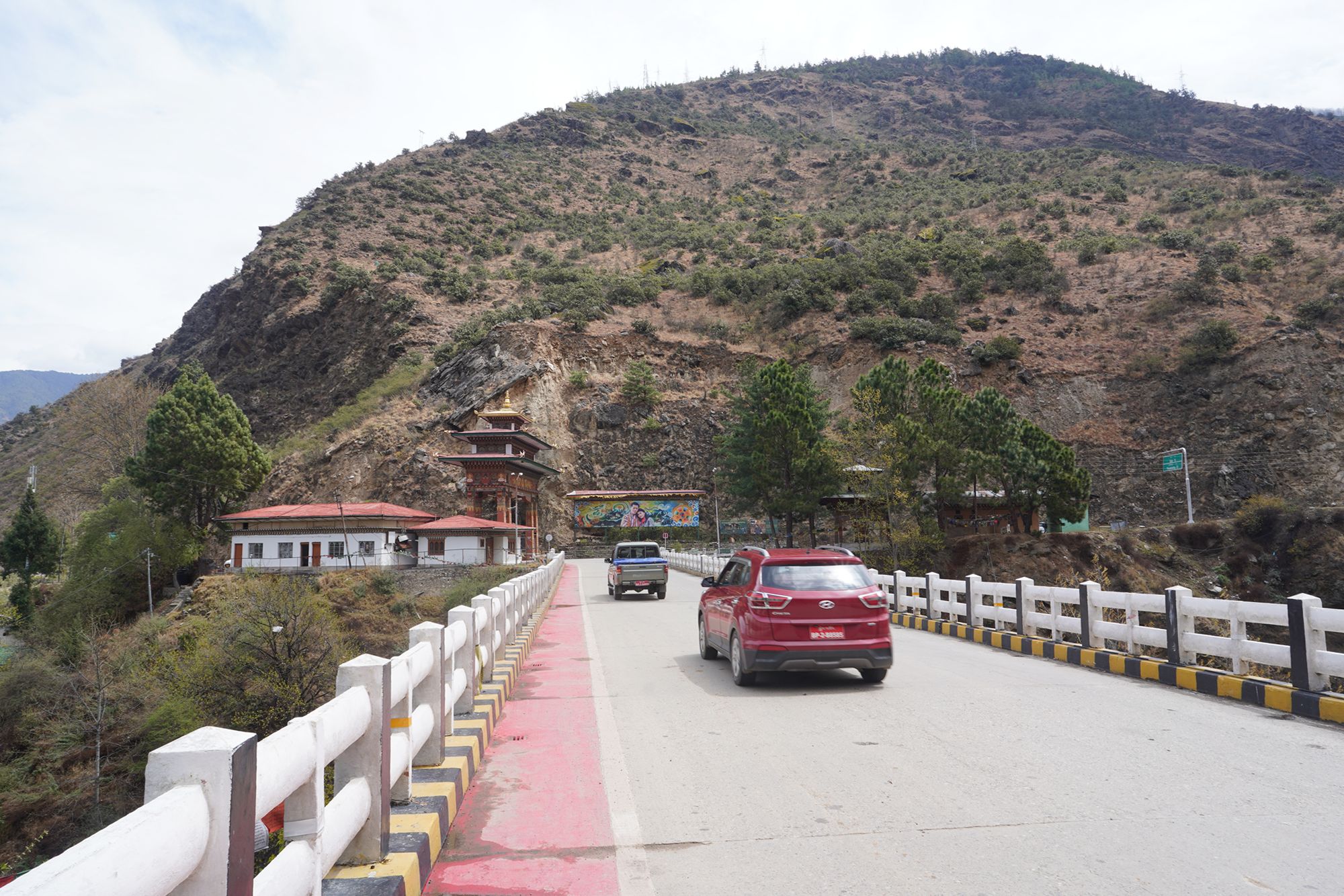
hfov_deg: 73.7
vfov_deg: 53.1
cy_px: 448
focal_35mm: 24
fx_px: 896
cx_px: 672
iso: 100
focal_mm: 24
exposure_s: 1/100
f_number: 11
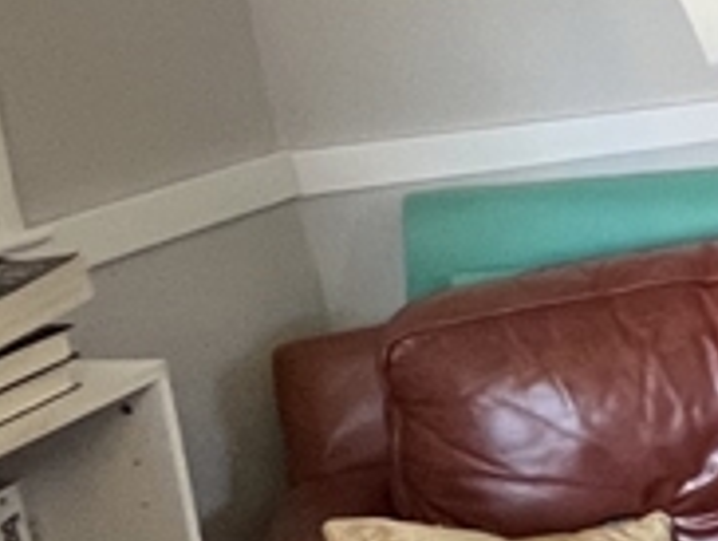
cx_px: 1795
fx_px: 1516
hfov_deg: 14.4
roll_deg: +0.4
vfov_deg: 19.8
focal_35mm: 73
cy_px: 47
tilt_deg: -12.1
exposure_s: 1/54
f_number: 1.8
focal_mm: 1.57
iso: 250
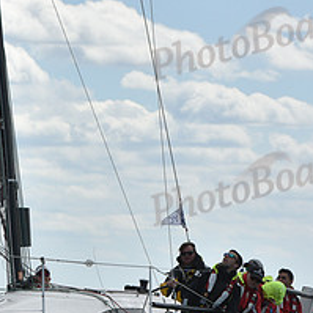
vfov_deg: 3.6
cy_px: 289
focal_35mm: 482
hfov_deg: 3.6
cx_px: 71
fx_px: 4931
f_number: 10
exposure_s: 1/1000
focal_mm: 195
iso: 320
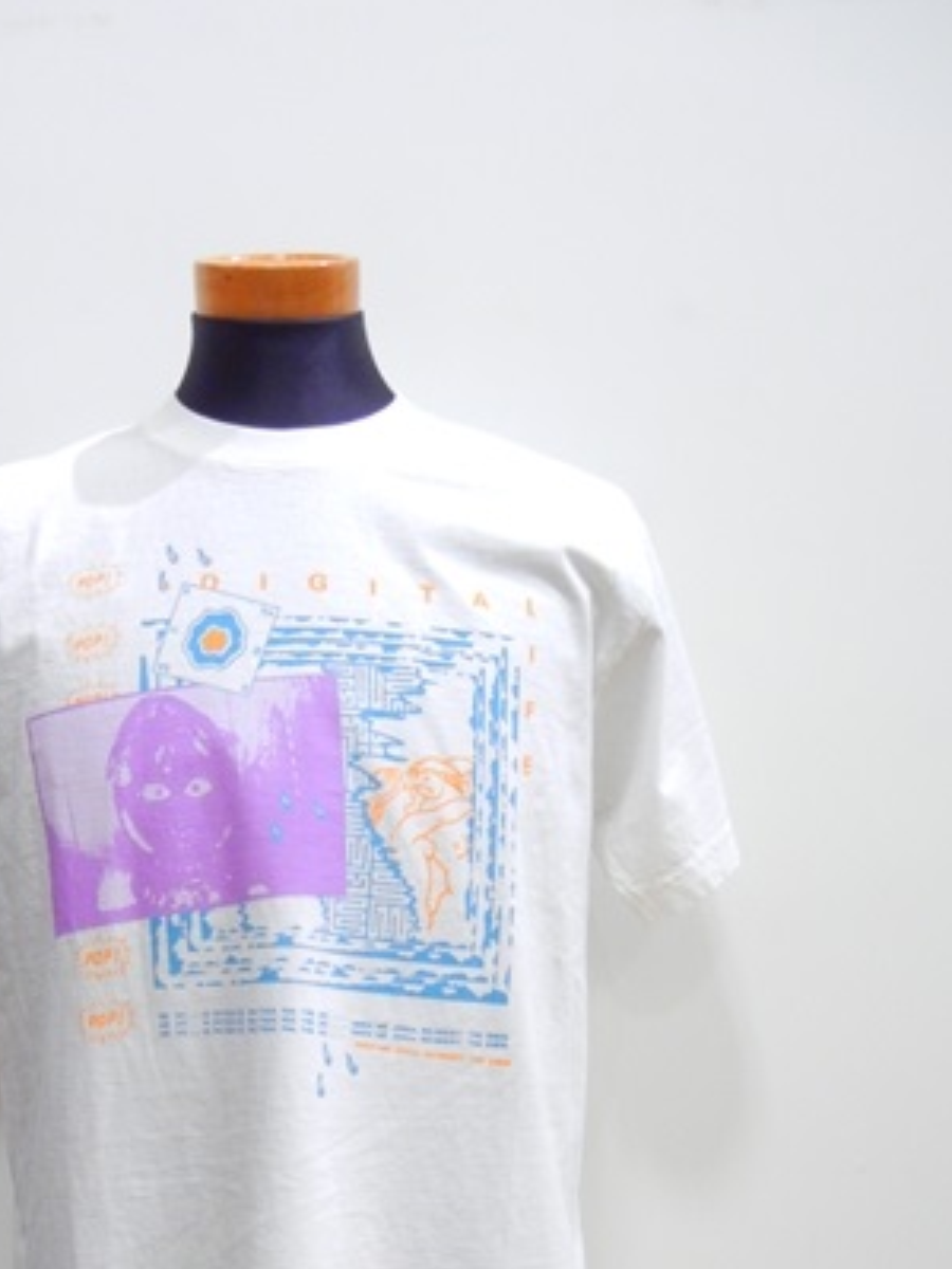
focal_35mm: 48
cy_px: 945
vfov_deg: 38.7
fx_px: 1760
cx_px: 308
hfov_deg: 30.0
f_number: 3.5
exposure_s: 1/35.5
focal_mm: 5.4
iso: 400
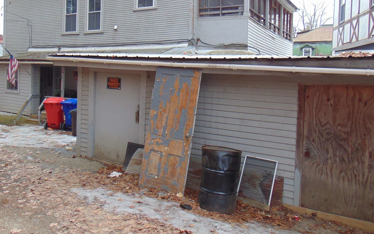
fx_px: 316
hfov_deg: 61.0
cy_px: 79
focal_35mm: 31
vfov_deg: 40.1
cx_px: 163
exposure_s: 1/250
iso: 80
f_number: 3
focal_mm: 4.5
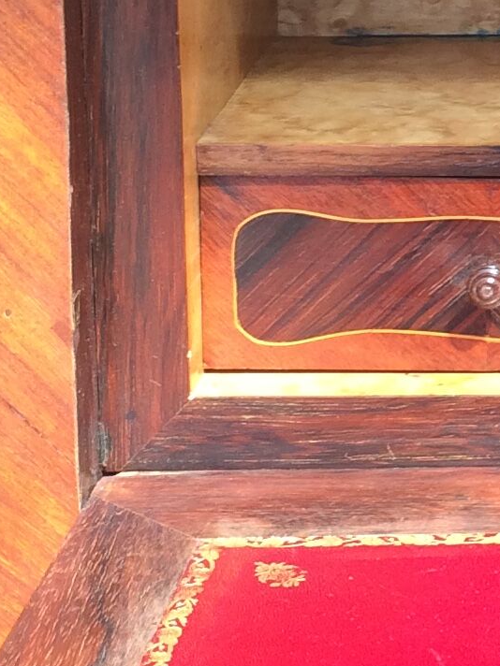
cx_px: 881
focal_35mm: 133
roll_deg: -0.1
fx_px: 2561
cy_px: 119
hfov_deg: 10.5
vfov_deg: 14.7
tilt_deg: -18.0
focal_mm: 4.15
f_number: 2.2
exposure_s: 1/166
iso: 32
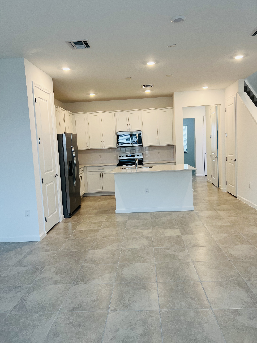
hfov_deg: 53.1
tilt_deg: -5.0
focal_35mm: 26
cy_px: 172
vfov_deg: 67.3
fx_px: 257
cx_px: 128
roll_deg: +3.1
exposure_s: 1/120
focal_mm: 5.7
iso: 80
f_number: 1.5
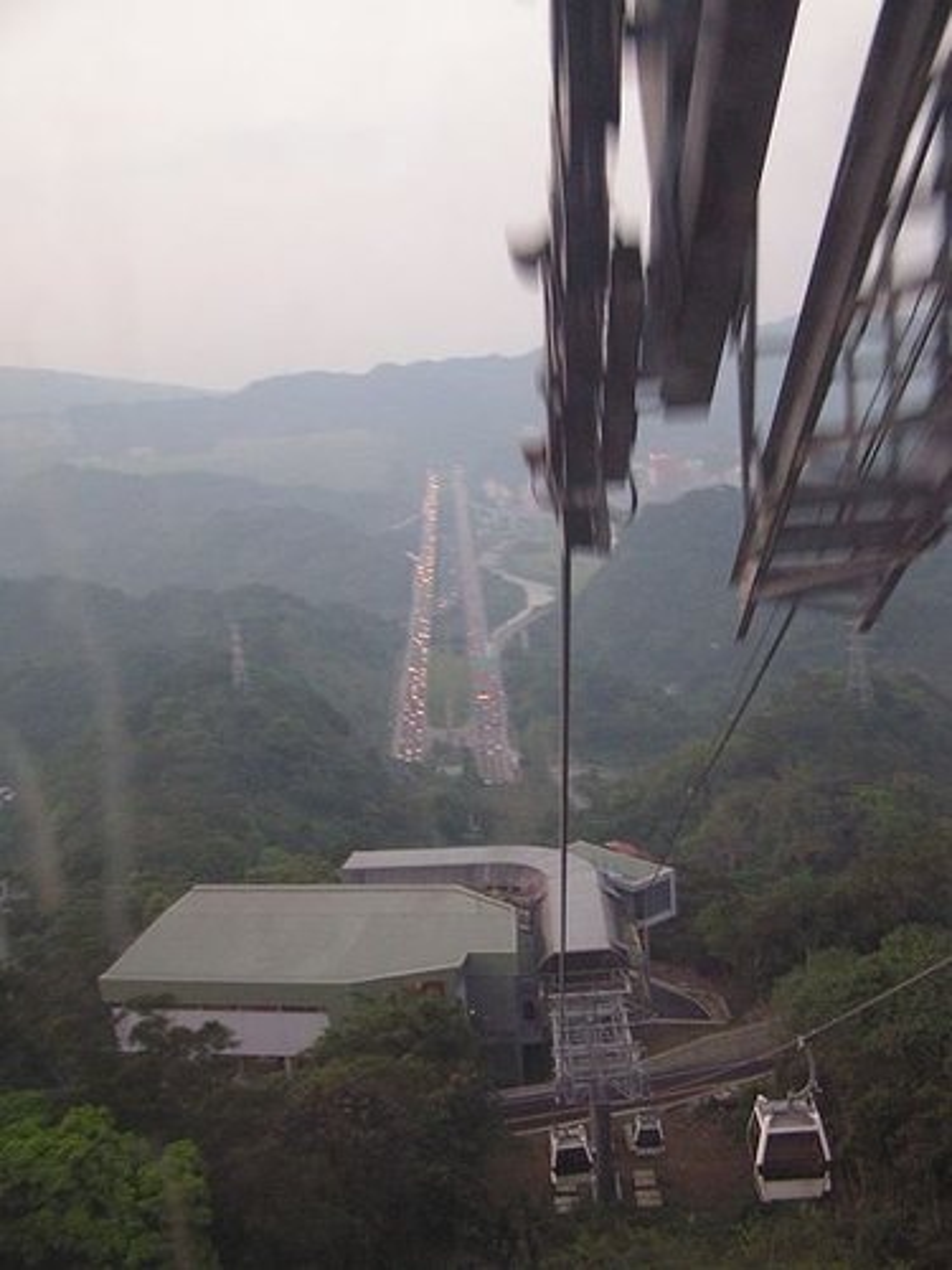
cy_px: 635
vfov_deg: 49.0
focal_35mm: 38
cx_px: 476
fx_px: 1393
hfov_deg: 37.7
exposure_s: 1/15
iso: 200
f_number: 2.8
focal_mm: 6.3
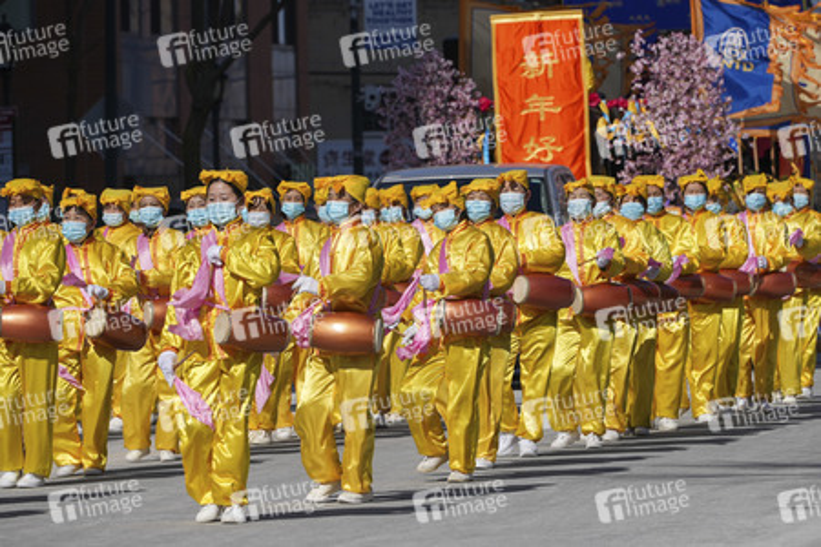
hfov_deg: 5.8
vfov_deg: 3.9
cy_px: 274
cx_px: 410
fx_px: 8095
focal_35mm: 355
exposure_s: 1/400
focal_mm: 355
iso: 125
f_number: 13
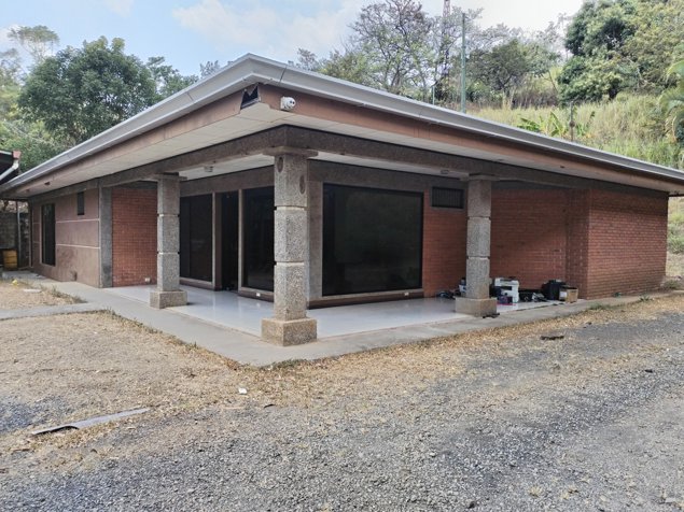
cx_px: 342
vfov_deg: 48.2
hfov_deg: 61.7
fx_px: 573
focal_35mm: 29
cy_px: 256
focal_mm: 4.75
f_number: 1.8
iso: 100
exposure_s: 1/742
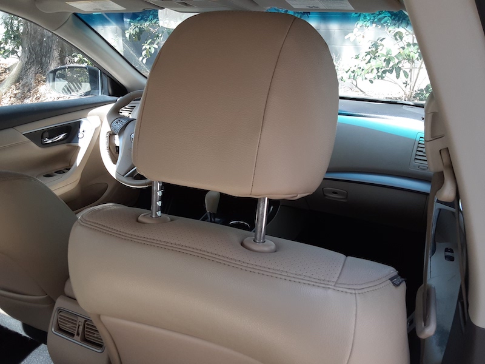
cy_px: 182
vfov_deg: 51.4
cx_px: 242
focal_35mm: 27
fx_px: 378
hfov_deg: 65.3
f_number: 1.9
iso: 64
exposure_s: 1/120
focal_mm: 2.91
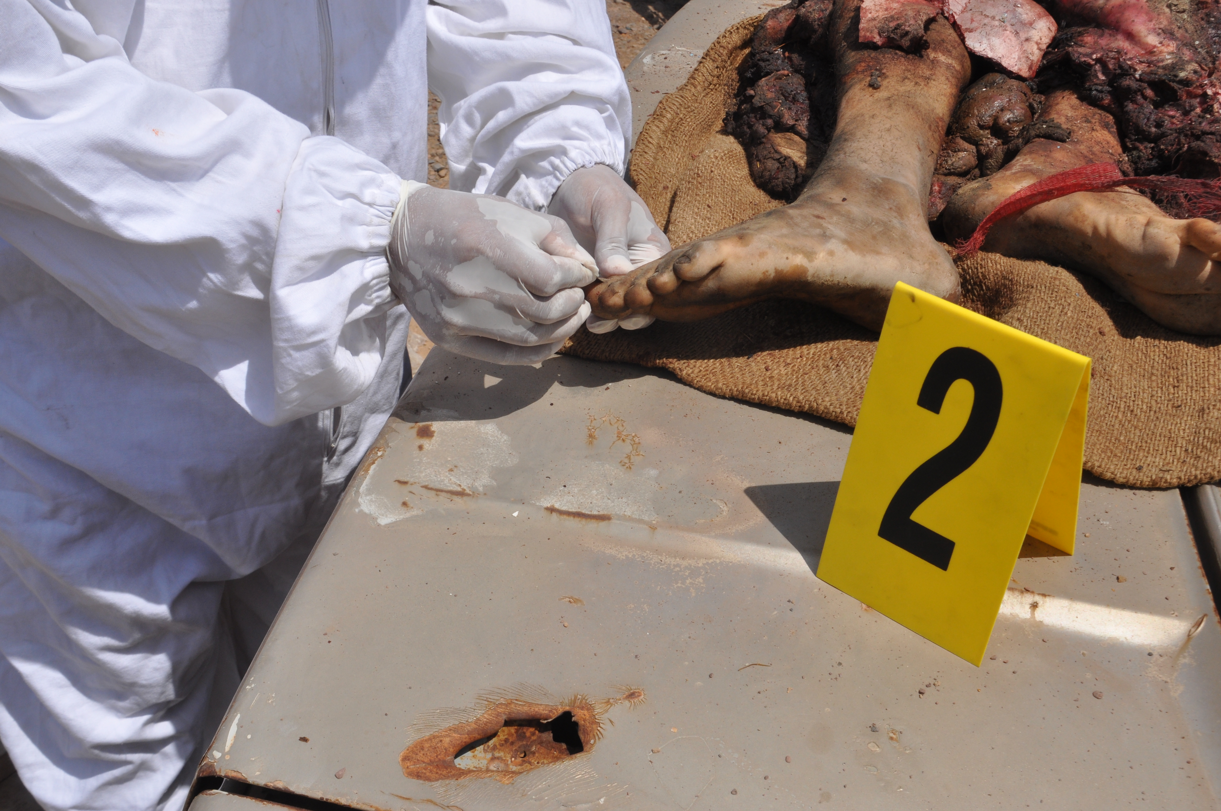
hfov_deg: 46.4
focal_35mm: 42
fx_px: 1423
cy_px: 406
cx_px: 610
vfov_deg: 31.8
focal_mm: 28
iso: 320
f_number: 11
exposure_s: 1/500
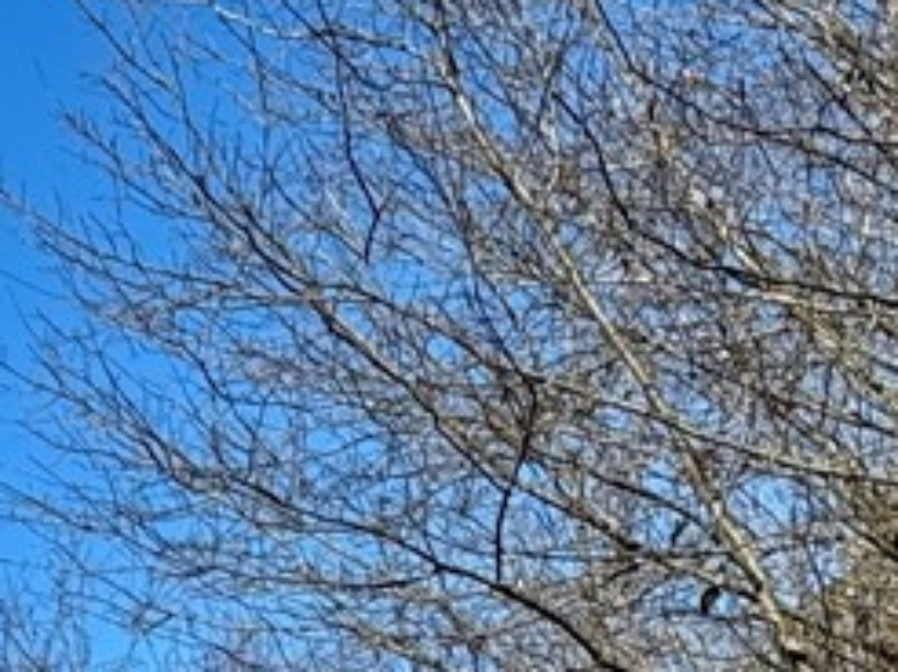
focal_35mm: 200
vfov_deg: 7.1
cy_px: 1384
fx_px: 5183
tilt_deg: +2.6
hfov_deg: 9.6
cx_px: -423
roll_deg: -1.7
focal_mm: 6.76
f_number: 1.78
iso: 64
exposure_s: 1/4049
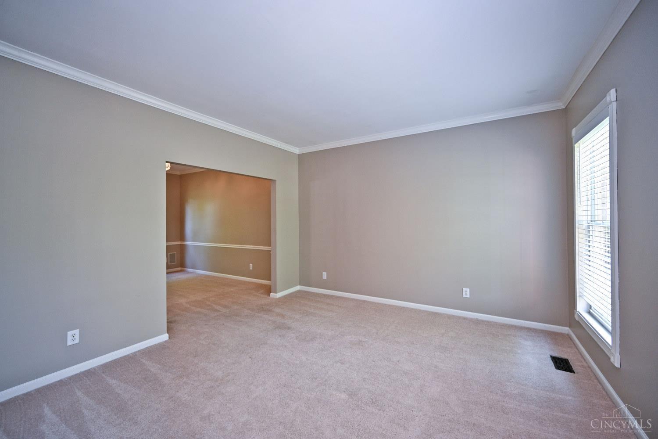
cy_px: 220
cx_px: 329
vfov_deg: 81.2
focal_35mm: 14
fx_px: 256
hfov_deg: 104.3
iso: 450
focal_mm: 14
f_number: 4
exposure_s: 1/60
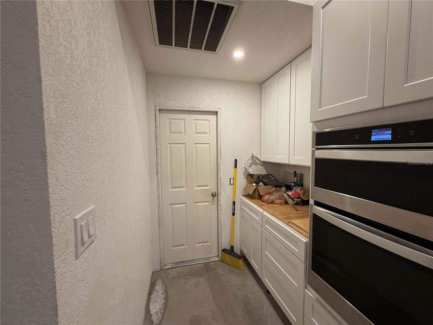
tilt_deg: -2.8
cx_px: 216
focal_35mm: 14
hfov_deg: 102.1
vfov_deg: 85.7
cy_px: 162
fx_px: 175
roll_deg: +0.1
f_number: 2.2
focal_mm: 2.22
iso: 200
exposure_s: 1/60
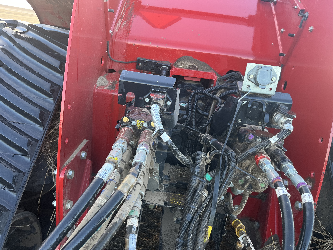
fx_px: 250
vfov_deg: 53.1
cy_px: 125
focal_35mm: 26
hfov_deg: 67.3
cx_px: 166
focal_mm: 5.1
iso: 100
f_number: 1.6
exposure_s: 1/122
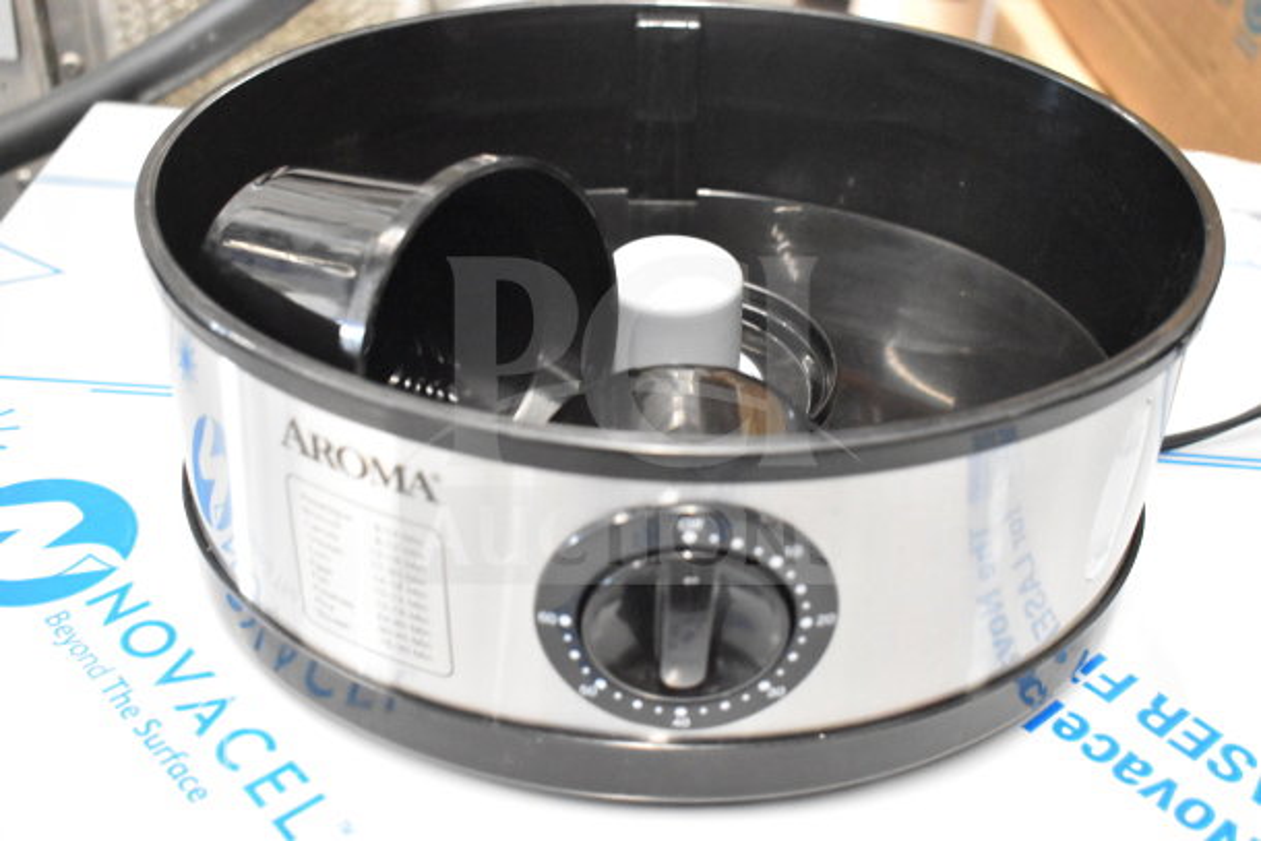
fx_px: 1471
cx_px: 630
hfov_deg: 46.4
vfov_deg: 31.9
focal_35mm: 42
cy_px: 420
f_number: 4.2
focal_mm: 28
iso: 10000
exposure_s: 1/50
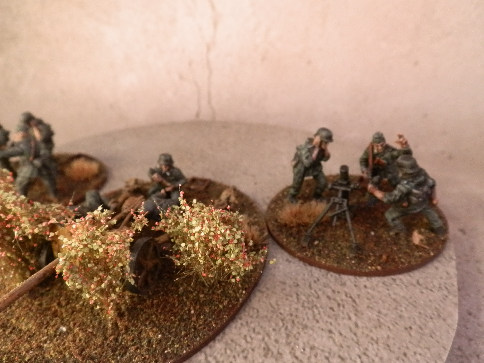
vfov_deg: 49.7
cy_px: 182
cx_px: 242
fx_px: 391
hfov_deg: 63.4
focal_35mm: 28
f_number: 3.1
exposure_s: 1/80
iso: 400
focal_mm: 5
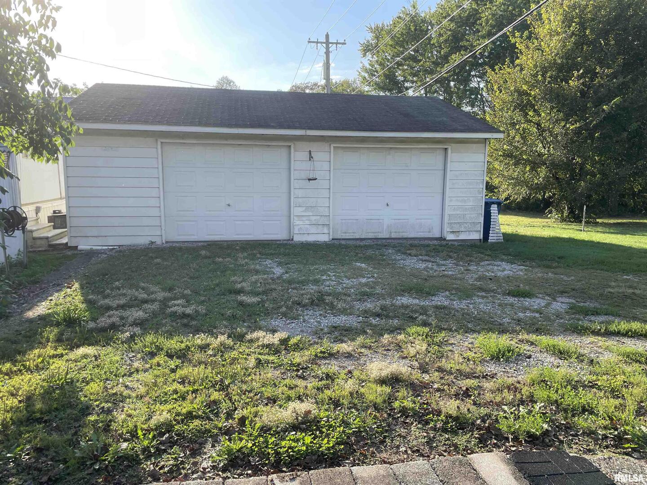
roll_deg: -1.2
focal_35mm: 26
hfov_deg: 67.3
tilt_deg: -9.9
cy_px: 242
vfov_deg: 53.1
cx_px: 324
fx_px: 486
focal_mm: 4.2
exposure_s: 1/979
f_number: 1.6
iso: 32
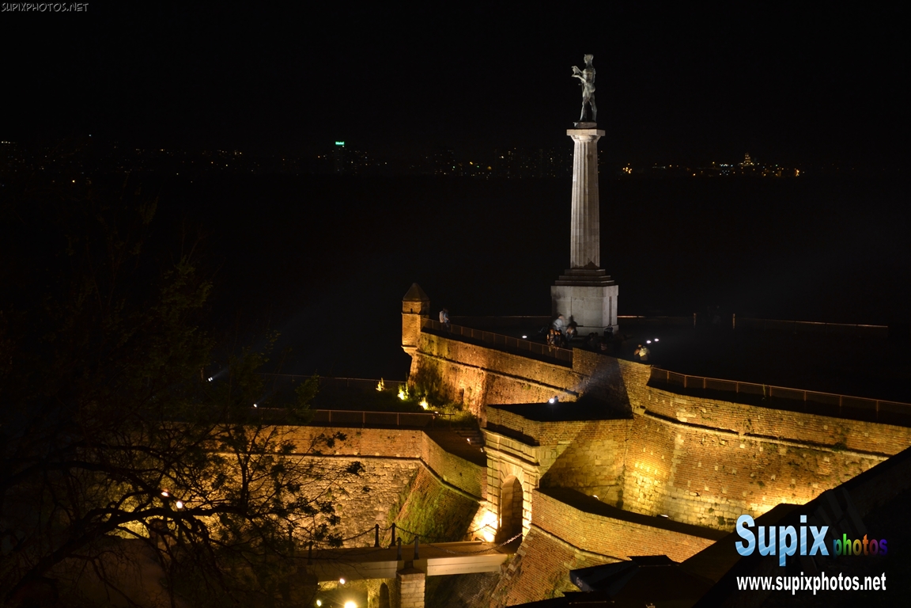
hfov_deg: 24.6
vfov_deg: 16.6
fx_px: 2088
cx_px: 456
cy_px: 304
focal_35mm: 82
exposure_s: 1
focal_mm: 55
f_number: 5.6
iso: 100
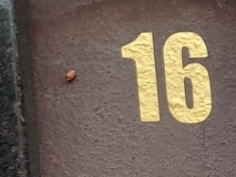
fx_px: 1315
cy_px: 460
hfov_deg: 8.5
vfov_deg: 7.1
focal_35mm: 193
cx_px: 715
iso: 25
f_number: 2
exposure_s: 1/100
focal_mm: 4.6
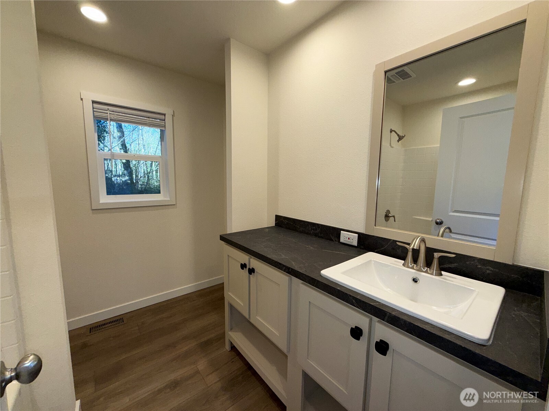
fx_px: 222
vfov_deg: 85.7
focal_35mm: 14
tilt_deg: -6.0
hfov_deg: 102.1
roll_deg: -0.6
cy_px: 206
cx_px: 274
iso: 50
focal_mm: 2.22
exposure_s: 1/122
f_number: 2.2
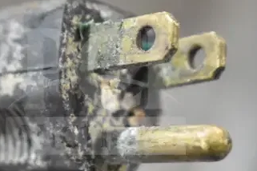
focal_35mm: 157
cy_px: 91
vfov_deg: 8.7
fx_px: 1120
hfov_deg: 13.1
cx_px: 95
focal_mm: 55
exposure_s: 1/200
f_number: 7.1
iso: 6400
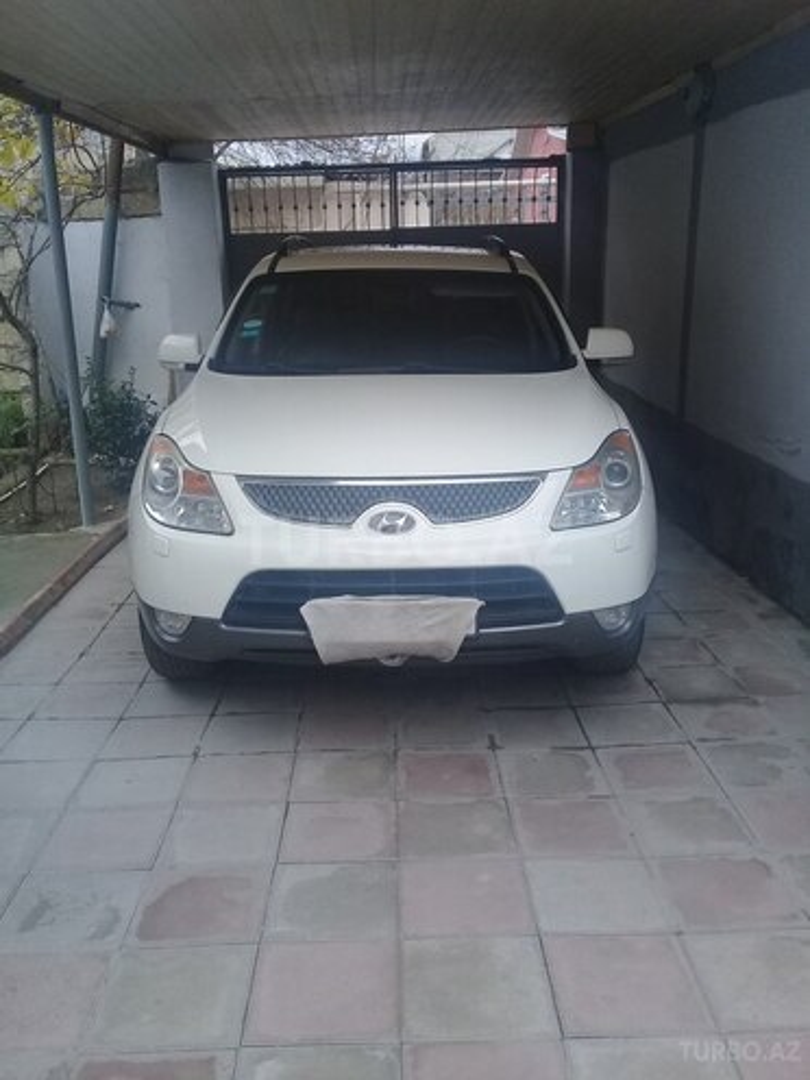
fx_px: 967
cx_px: 405
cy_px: 540
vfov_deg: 58.4
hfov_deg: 45.4
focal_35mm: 31
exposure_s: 1/140
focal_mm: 3.3
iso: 50
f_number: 2.2
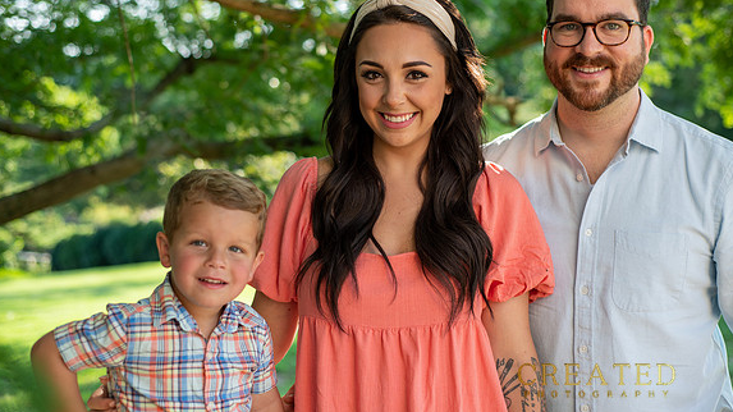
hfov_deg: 39.2
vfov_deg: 22.6
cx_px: 365
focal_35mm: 53
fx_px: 1030
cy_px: 184
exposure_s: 1/160
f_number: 3.2
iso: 64
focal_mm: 50
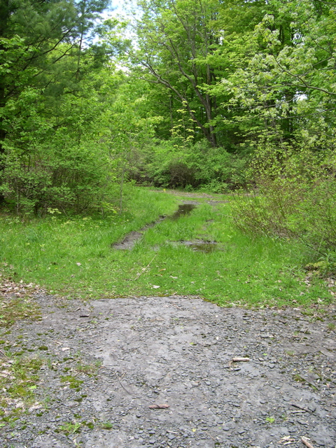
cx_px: 168
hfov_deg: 37.7
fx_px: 492
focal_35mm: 38
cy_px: 224
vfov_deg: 49.0
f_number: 2.8
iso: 100
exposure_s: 1/176
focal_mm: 8
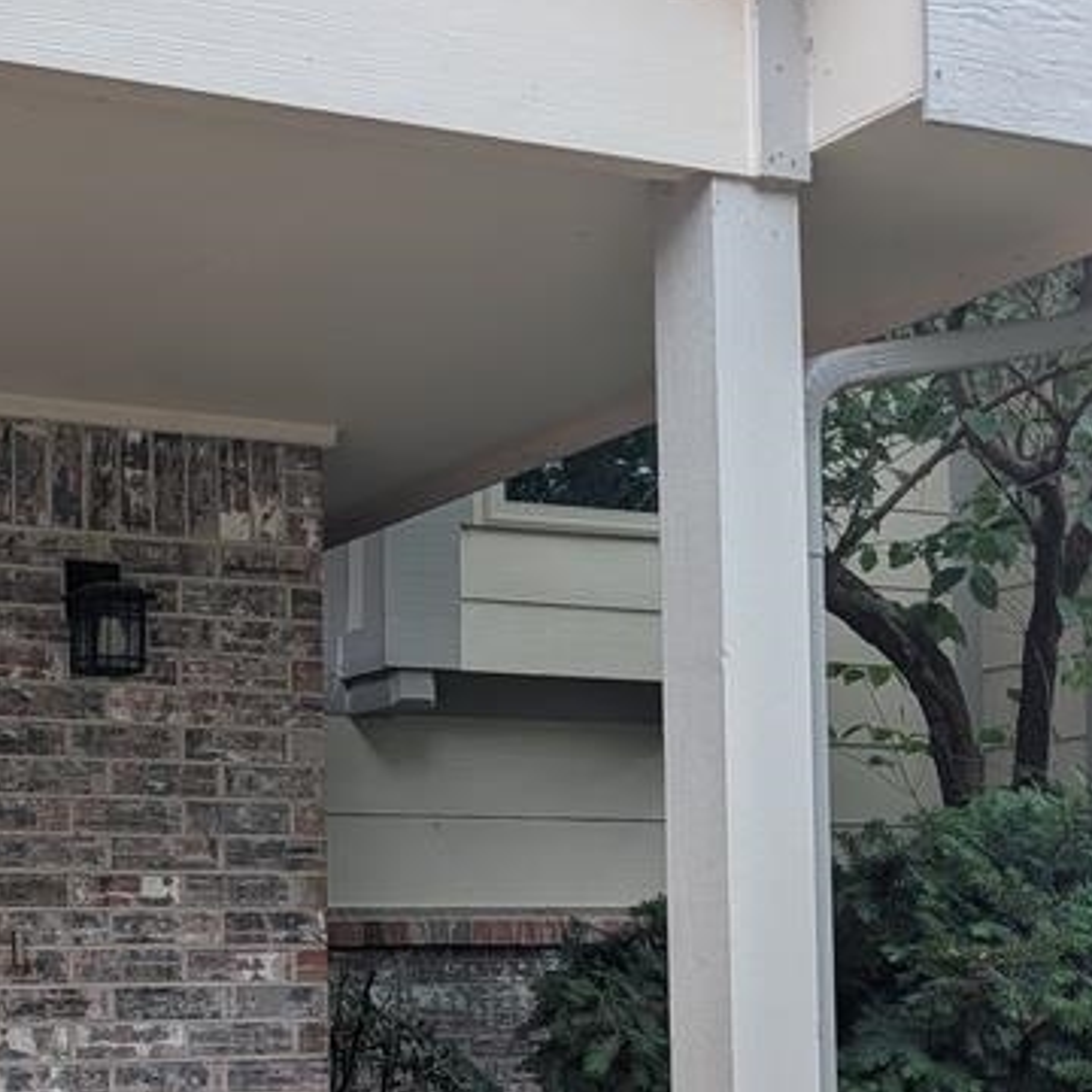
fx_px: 2320
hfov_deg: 26.0
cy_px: 851
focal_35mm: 65
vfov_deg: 26.1
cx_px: 203
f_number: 1.68
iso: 10
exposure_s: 1/192
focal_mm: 6.9
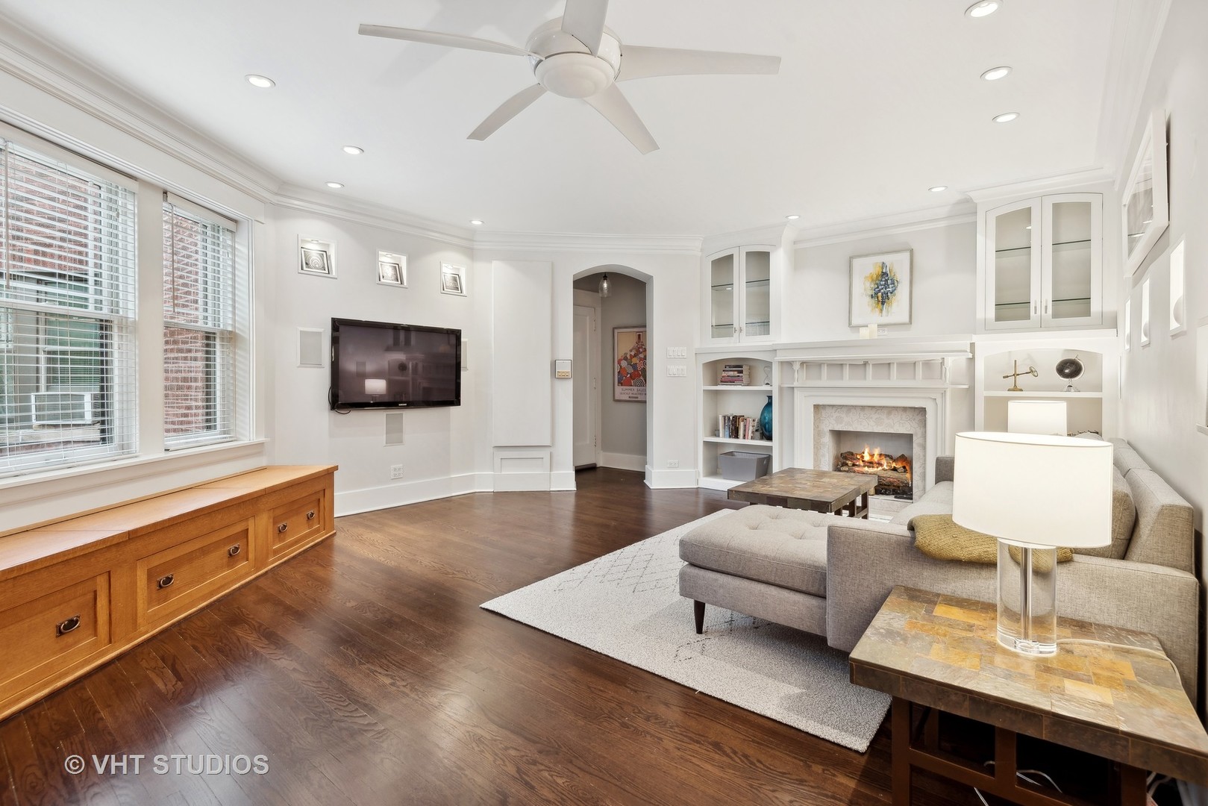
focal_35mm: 16
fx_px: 537
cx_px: 604
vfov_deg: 73.8
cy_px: 403
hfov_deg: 96.7
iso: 200
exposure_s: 1/3.33
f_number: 9
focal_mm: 16
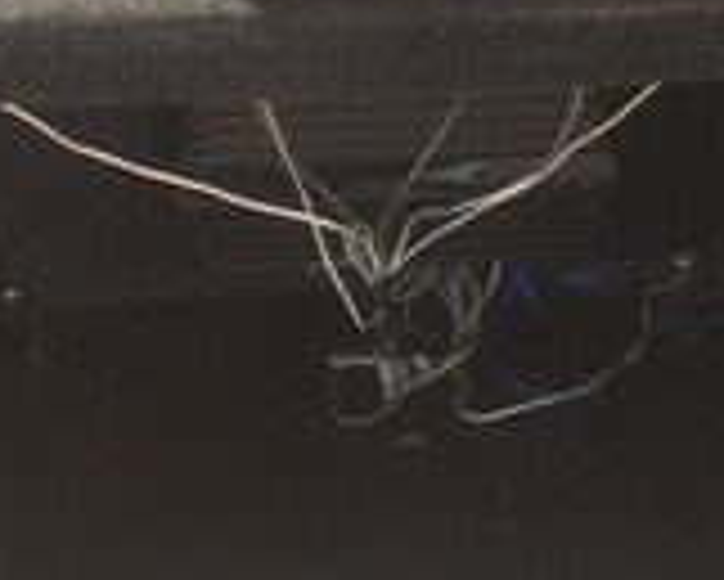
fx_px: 1865
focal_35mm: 87
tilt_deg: -16.1
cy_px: -135
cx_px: 274
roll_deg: +0.1
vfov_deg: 16.8
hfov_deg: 21.9
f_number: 2.2
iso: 32
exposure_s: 1/287
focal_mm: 4.15
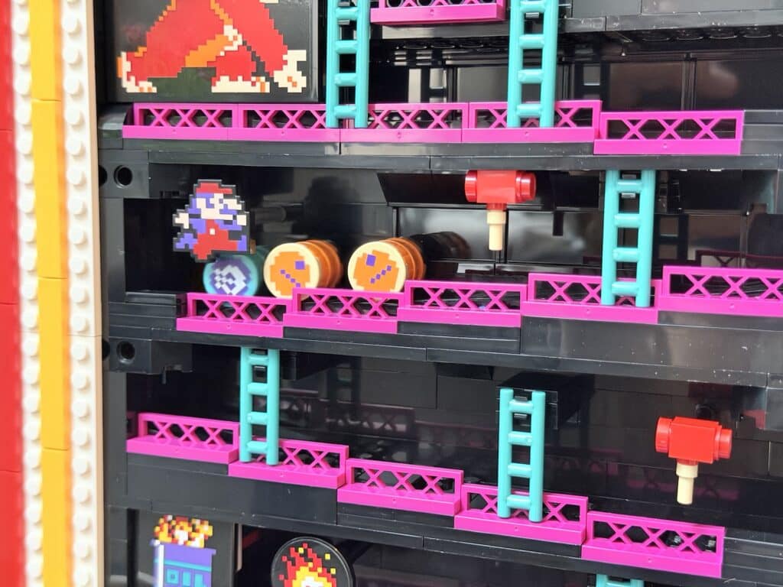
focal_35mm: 48
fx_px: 1086
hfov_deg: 39.7
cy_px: 294
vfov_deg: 30.3
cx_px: 392
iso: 500
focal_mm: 6.76
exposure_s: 1/30
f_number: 1.78
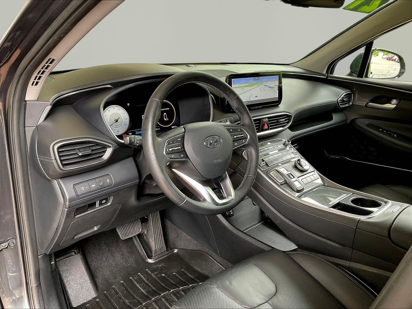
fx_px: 345
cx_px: 206
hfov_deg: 61.7
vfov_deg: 48.2
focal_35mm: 29
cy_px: 154
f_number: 1.8
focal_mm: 3
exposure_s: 1/122
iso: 64
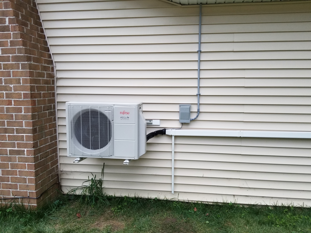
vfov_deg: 53.1
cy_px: 116
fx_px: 234
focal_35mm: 26
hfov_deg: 67.3
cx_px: 156
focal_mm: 4.25
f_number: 1.7
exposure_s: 1/60
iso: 160
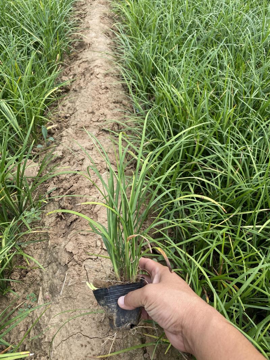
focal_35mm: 26
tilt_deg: -46.1
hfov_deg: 53.1
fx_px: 270
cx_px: 135
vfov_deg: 67.3
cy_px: 180
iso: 32
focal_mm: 4.25
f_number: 1.8
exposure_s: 1/647
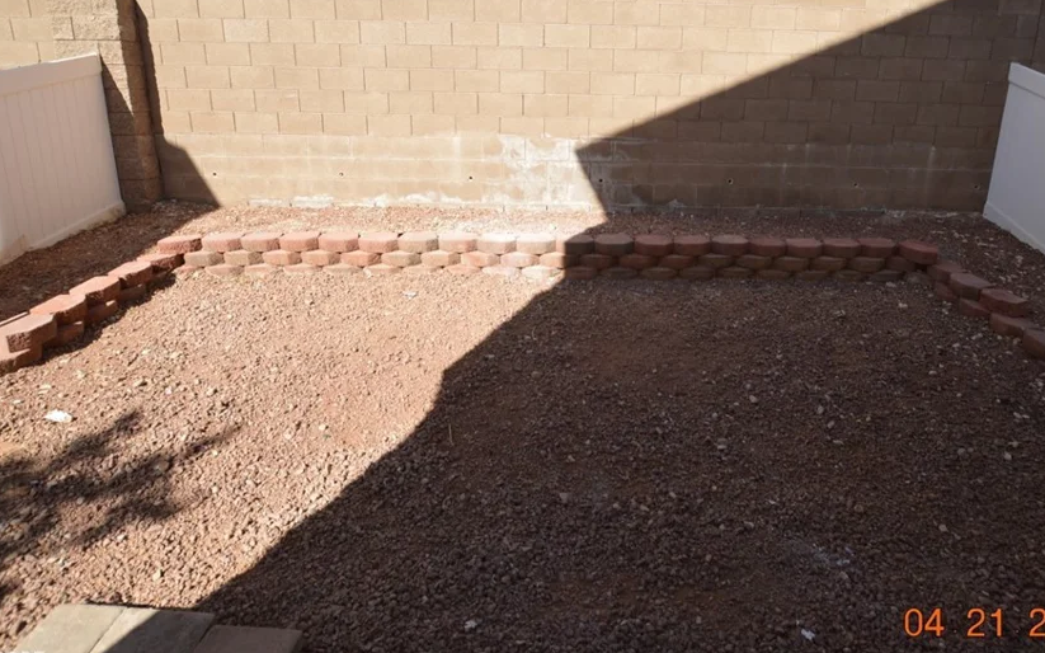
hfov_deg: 87.7
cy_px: 254
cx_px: 582
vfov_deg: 61.5
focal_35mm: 19
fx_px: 541
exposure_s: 1/200
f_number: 7.1
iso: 100
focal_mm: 10
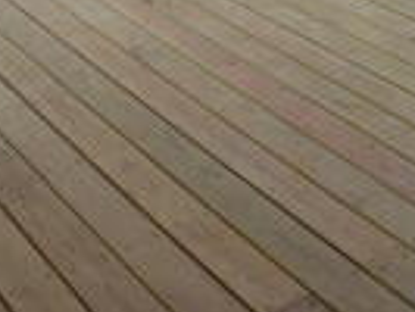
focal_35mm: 78
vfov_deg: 17.7
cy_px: -95
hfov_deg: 24.9
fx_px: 936
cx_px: 275
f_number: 9
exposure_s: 1/320
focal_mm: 18
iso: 200
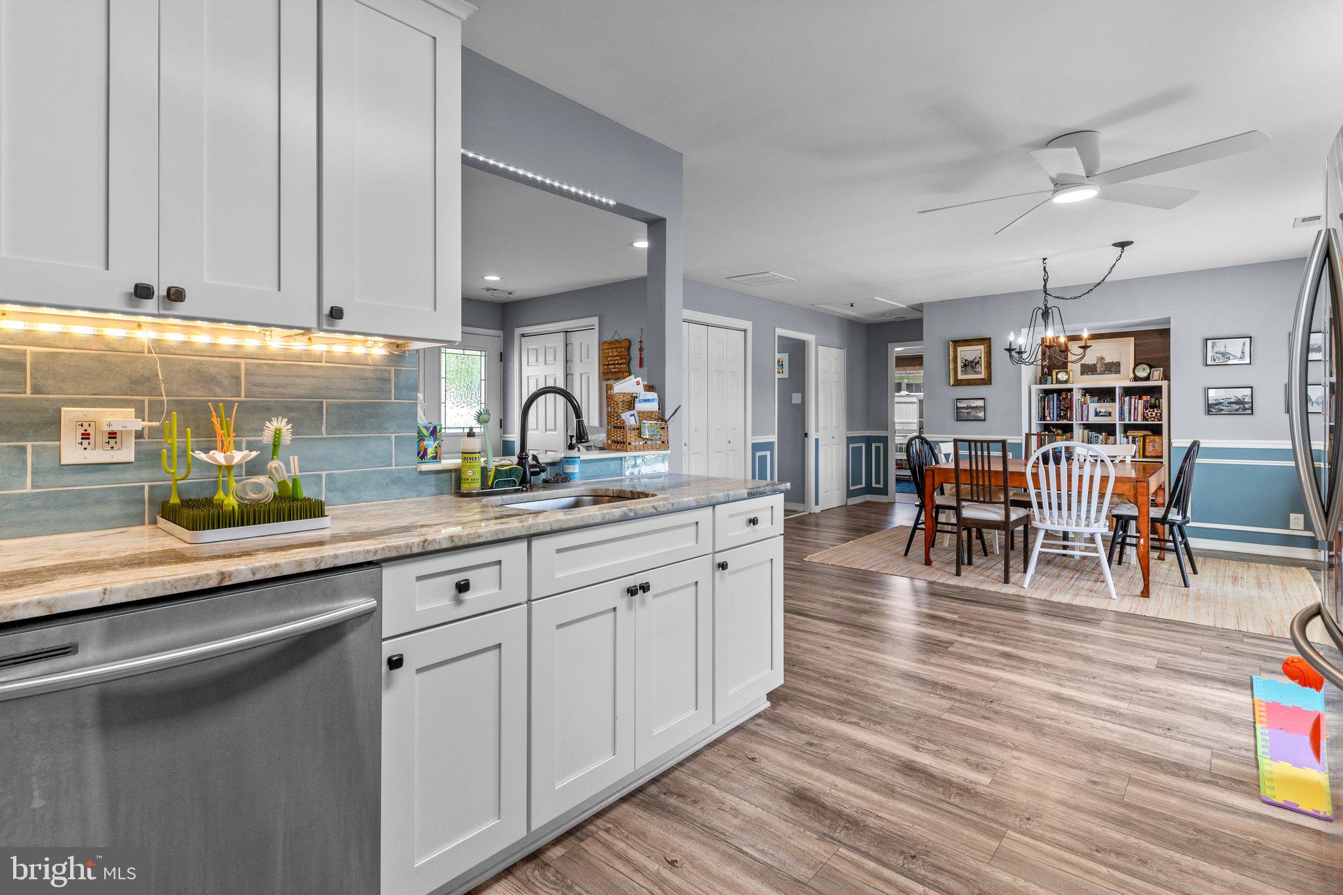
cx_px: 672
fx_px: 634
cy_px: 448
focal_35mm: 17
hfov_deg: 93.3
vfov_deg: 70.4
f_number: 8
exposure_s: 1/40
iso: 400
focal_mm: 17
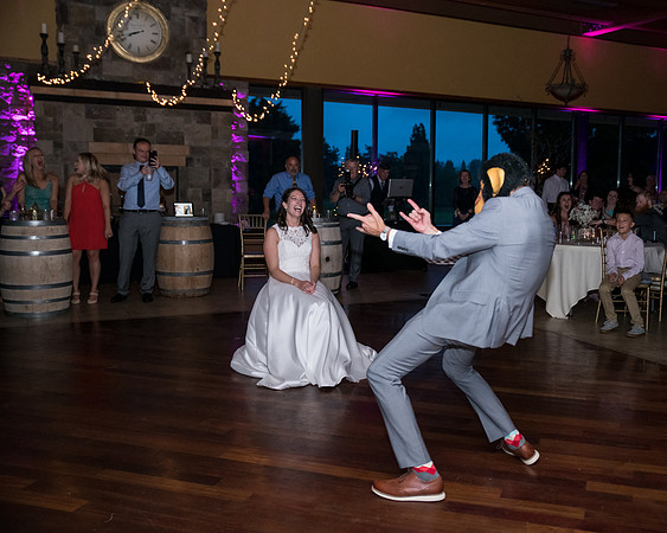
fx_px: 756
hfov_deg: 47.4
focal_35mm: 38
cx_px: 394
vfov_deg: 38.9
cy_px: 266
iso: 1600
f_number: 3.5
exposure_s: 1/320
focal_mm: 34
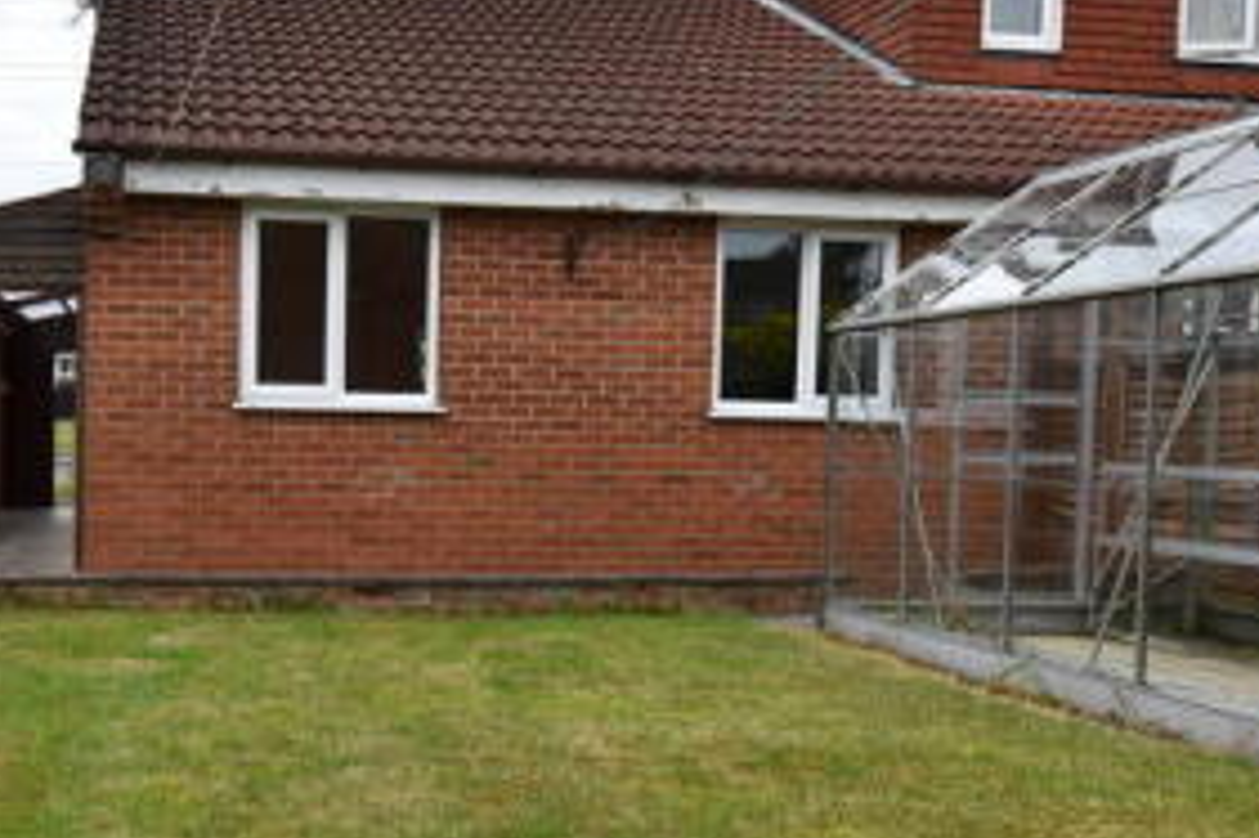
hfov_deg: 51.6
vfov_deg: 37.7
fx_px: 1223
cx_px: 285
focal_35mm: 35
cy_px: 491
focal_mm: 10
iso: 200
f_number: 8
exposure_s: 1/500
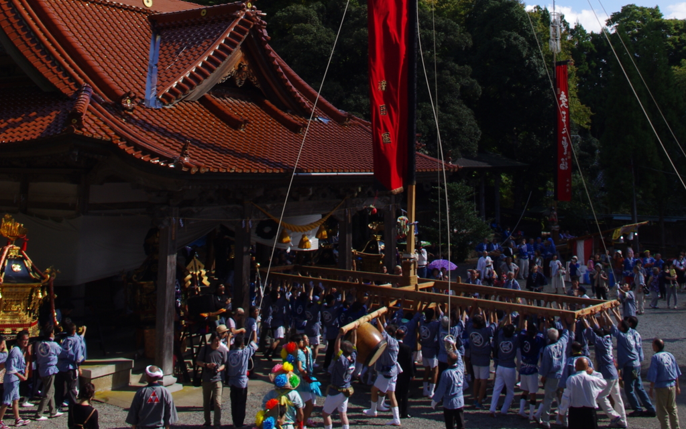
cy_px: -34
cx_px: 354
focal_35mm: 43
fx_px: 804
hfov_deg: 46.2
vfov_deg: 27.5
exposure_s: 1/125
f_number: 11
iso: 200
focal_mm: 18
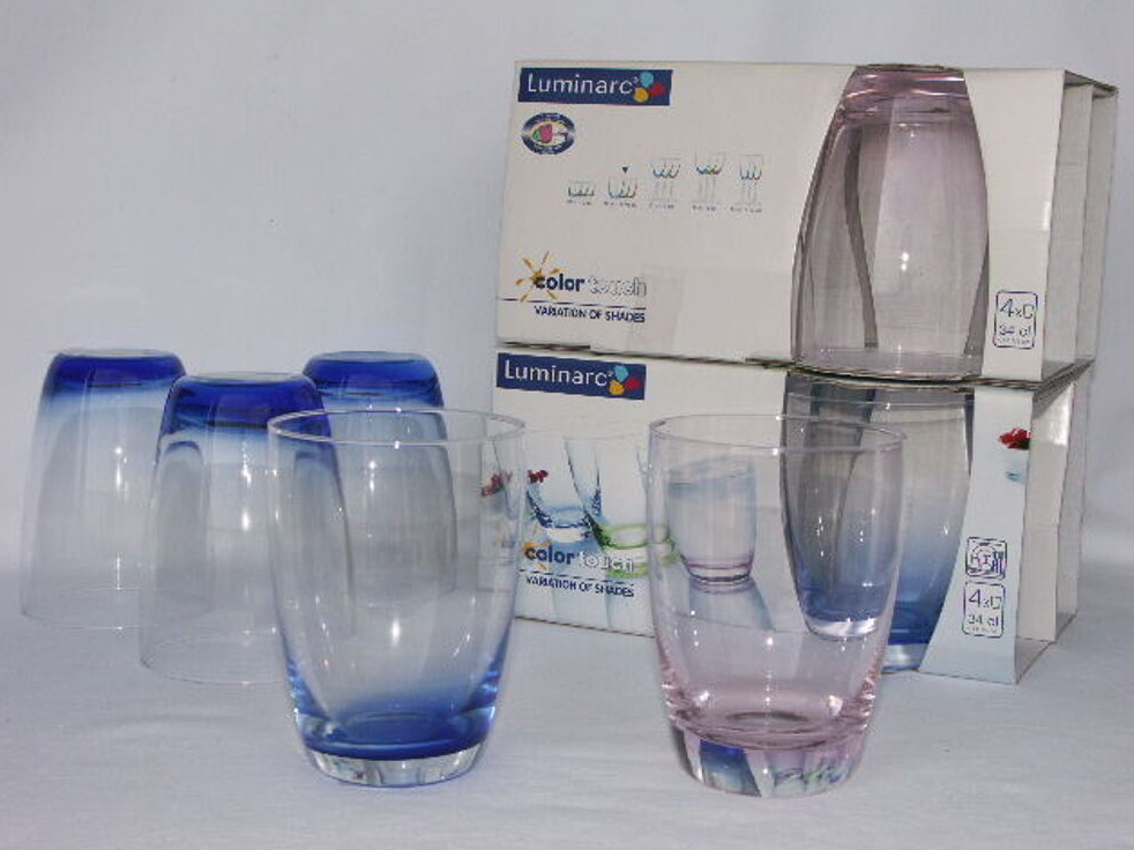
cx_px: 574
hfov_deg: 34.9
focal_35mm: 55
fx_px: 1801
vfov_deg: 26.5
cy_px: 422
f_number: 6.3
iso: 64
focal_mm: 13.96
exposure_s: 1/250
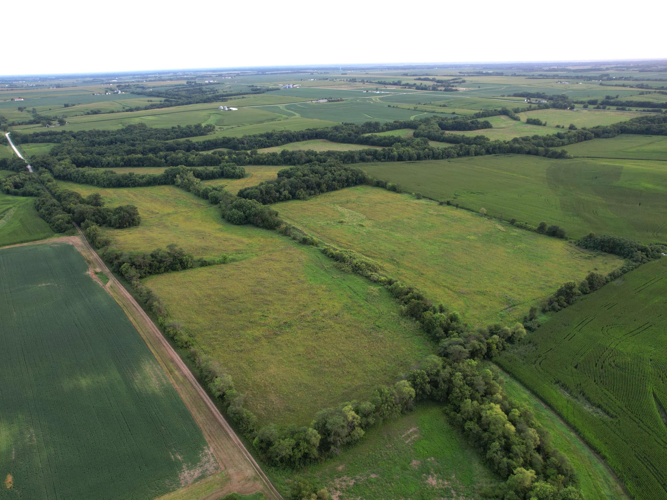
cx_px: 315
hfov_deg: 71.5
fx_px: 462
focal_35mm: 24
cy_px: 251
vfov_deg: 56.8
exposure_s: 1/125
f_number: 2.8
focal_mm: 8.4
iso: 100
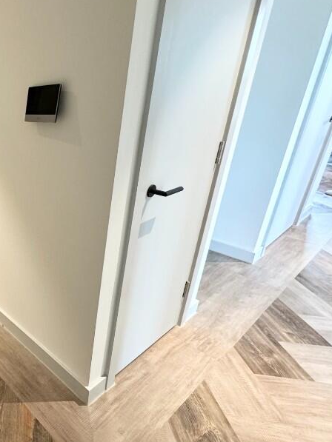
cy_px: 204
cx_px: -40
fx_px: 307
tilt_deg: -19.8
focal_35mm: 24
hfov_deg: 43.1
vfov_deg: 71.5
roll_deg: +4.5
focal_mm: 2.22
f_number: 2.2
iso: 320
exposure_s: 1/50
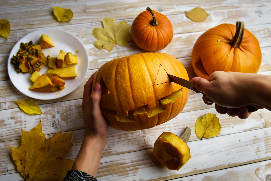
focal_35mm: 38
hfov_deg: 50.7
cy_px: 90
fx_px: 286
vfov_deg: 35.1
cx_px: 136
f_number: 7.1
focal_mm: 38
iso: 400
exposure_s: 1/100
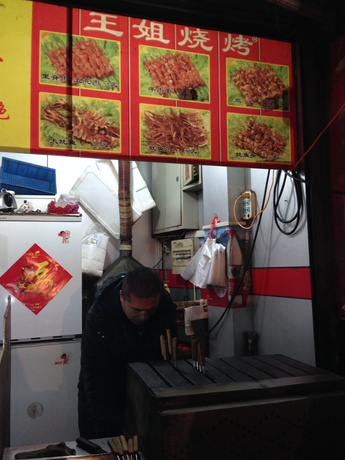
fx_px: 438
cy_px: 230
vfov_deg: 55.3
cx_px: 172
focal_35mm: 33
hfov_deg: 43.0
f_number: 2.4
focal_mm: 4.12
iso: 200
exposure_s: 1/20
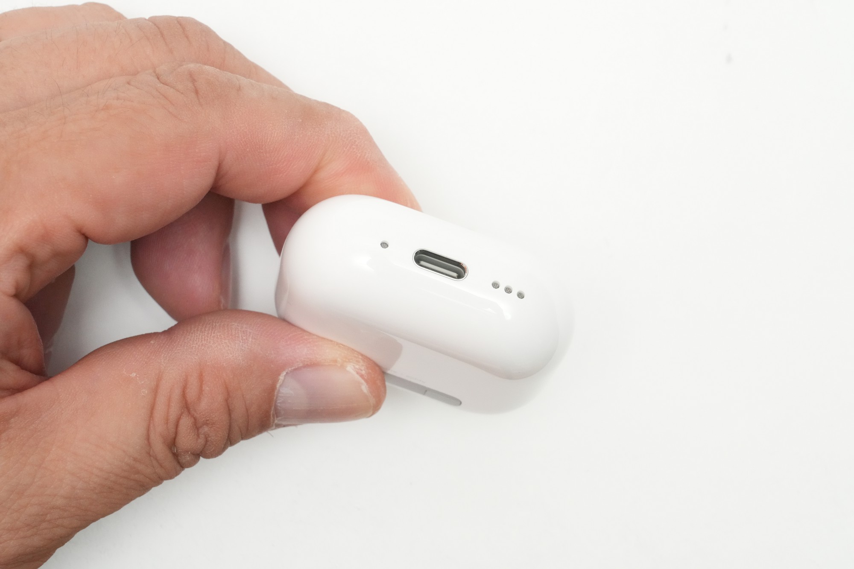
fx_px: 2490
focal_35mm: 105
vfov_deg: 13.0
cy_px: 284
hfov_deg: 19.5
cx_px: 427
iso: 6400
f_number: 22
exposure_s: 1/60
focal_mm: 105
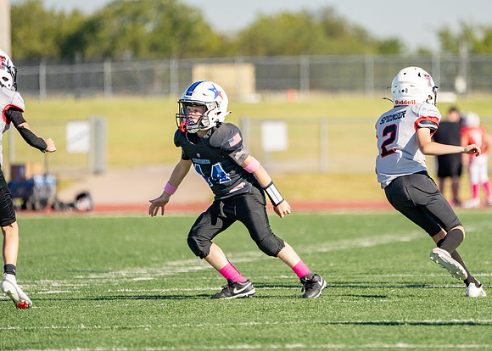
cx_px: 318
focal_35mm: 515
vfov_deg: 2.8
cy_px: 153
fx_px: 7196
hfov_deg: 3.9
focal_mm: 400
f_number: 5.6
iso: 320
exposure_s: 1/2000
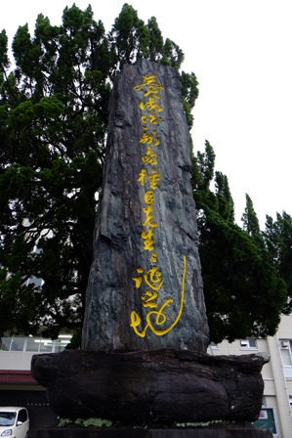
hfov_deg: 48.0
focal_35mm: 27
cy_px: 219
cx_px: 146
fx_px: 328
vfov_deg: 67.4
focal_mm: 18
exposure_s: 1/200
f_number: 2.8
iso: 400
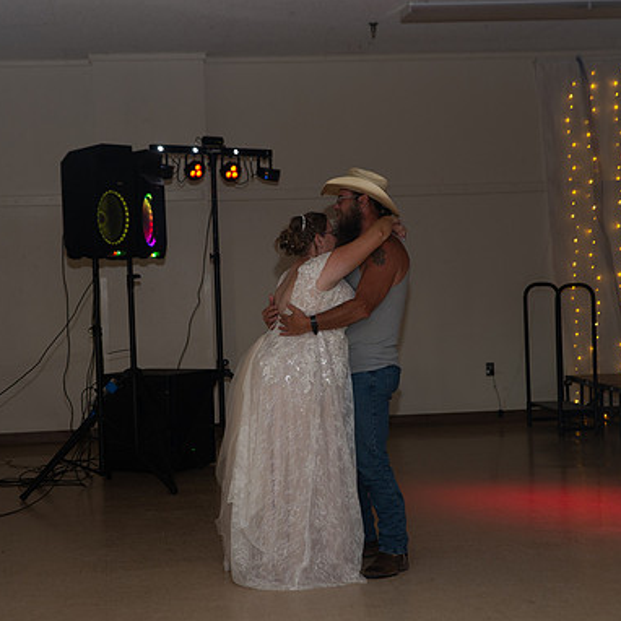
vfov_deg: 21.7
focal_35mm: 80
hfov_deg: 21.6
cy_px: 313
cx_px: 278
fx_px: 1624
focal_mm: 62
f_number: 3.5
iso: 800
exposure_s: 1/125
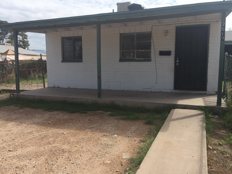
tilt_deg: -5.2
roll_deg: -0.6
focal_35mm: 29
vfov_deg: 48.2
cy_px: 87
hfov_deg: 61.7
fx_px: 194
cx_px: 116
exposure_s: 1/1464
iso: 32
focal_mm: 4.15
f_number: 2.2
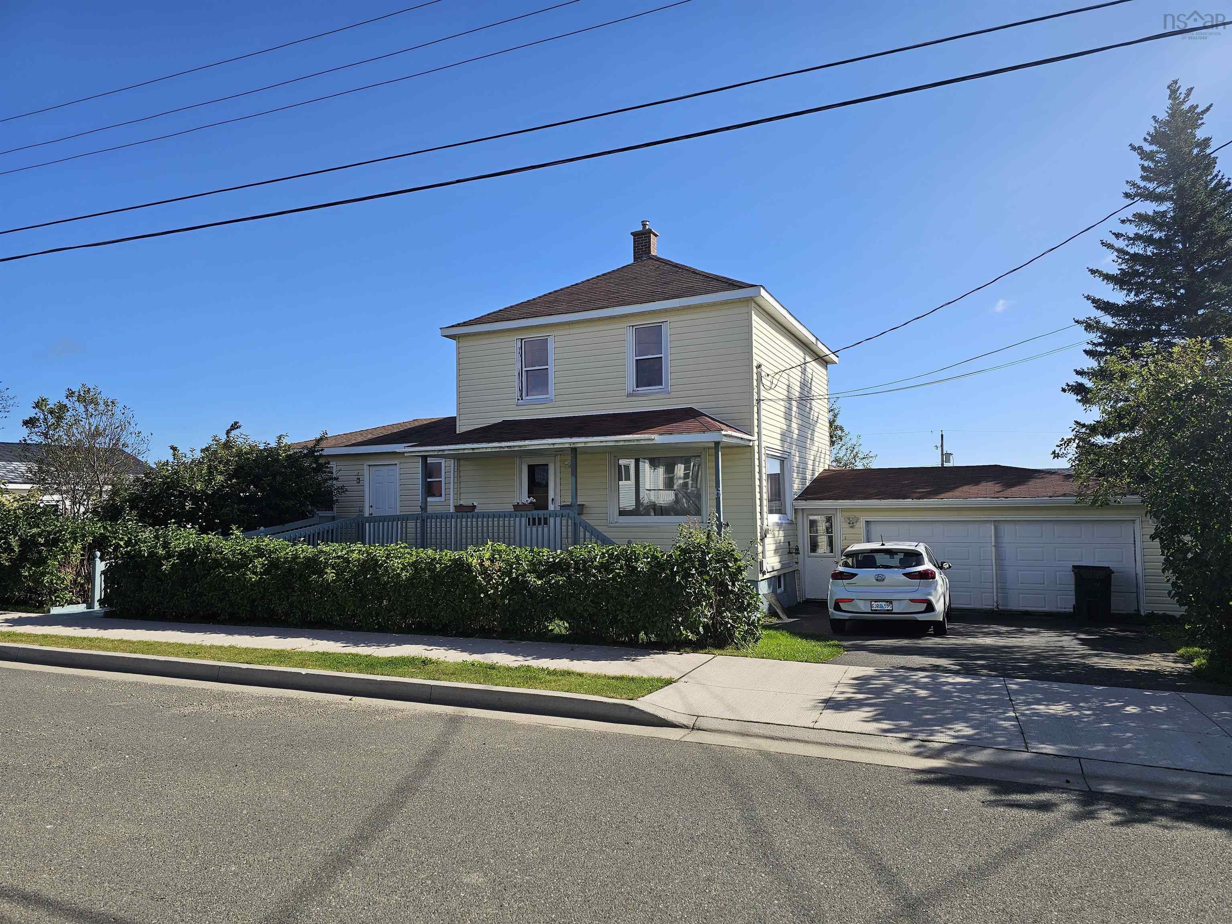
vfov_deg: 58.9
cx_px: 616
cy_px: 462
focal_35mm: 23
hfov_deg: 73.9
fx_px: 819
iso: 10
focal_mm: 6.3
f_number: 1.7
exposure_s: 1/696
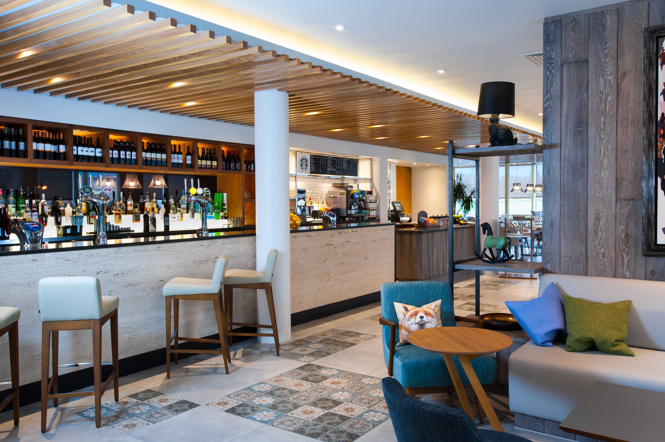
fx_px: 554
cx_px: 332
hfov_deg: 62.0
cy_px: 221
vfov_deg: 43.6
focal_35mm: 30
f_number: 8
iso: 800
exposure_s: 1/6
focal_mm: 30
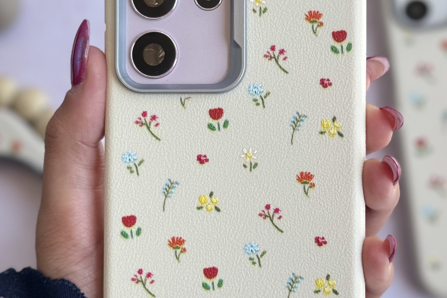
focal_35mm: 108
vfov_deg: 12.7
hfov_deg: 18.9
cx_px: 230
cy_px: 130
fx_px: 1341
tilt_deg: -73.0
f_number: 1.78
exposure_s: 1/952
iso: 64
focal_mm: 6.76
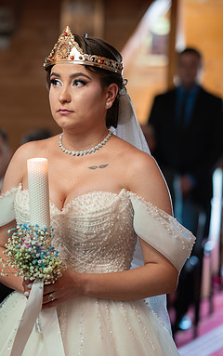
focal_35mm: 131
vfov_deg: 15.9
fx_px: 1271
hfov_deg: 9.9
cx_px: -28
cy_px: 178
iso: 1600
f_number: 2.2
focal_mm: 85
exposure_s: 1/250
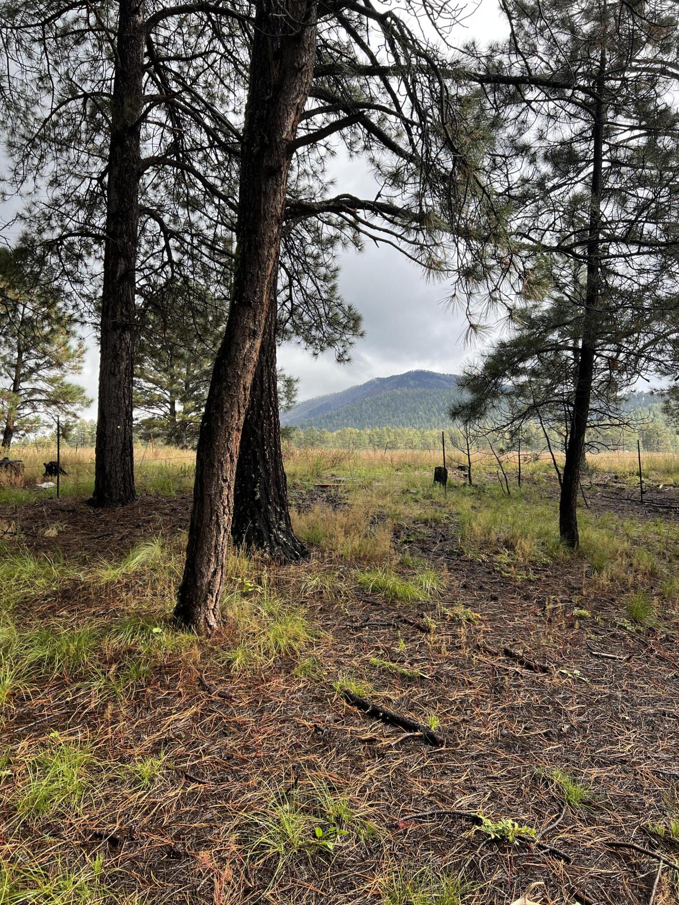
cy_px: 452
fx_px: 680
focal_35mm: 26
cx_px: 340
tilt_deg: +5.8
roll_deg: +0.5
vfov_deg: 67.3
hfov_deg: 53.1
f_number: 1.5
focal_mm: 5.7
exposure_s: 1/597
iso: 50
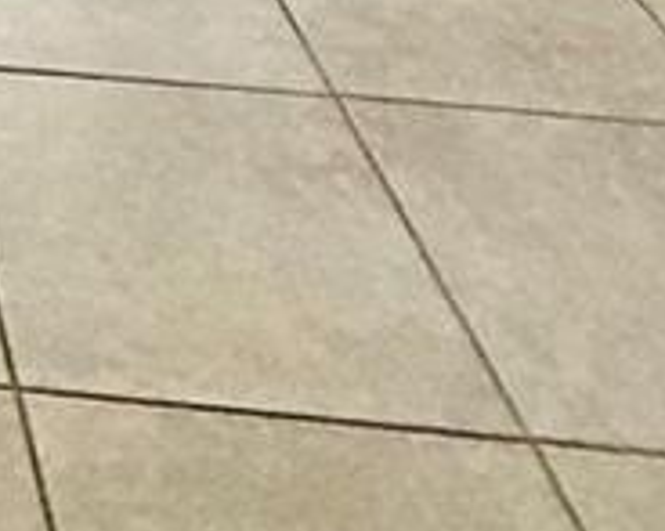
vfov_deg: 11.4
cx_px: -593
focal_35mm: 89
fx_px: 1751
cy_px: -1001
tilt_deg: -0.4
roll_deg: -1.2
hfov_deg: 17.0
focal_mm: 2.22
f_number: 2.2
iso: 320
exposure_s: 1/120
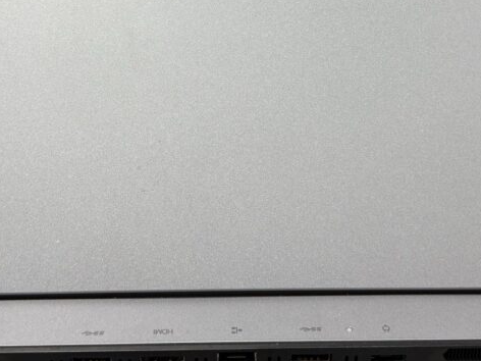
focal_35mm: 61
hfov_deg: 31.7
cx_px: 227
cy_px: 38
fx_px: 848
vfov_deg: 23.4
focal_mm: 6.76
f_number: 1.78
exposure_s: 1/100
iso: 200
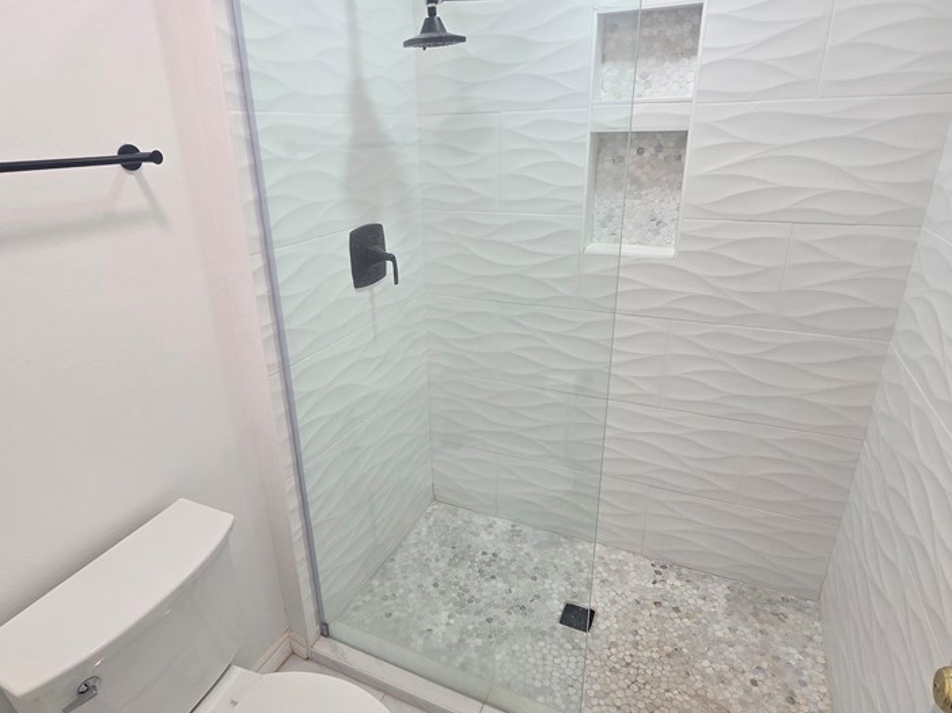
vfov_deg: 68.6
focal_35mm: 19
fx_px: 522
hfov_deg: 84.6
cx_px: 445
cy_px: 361
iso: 64
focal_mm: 2.2
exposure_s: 1/60
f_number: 2.2
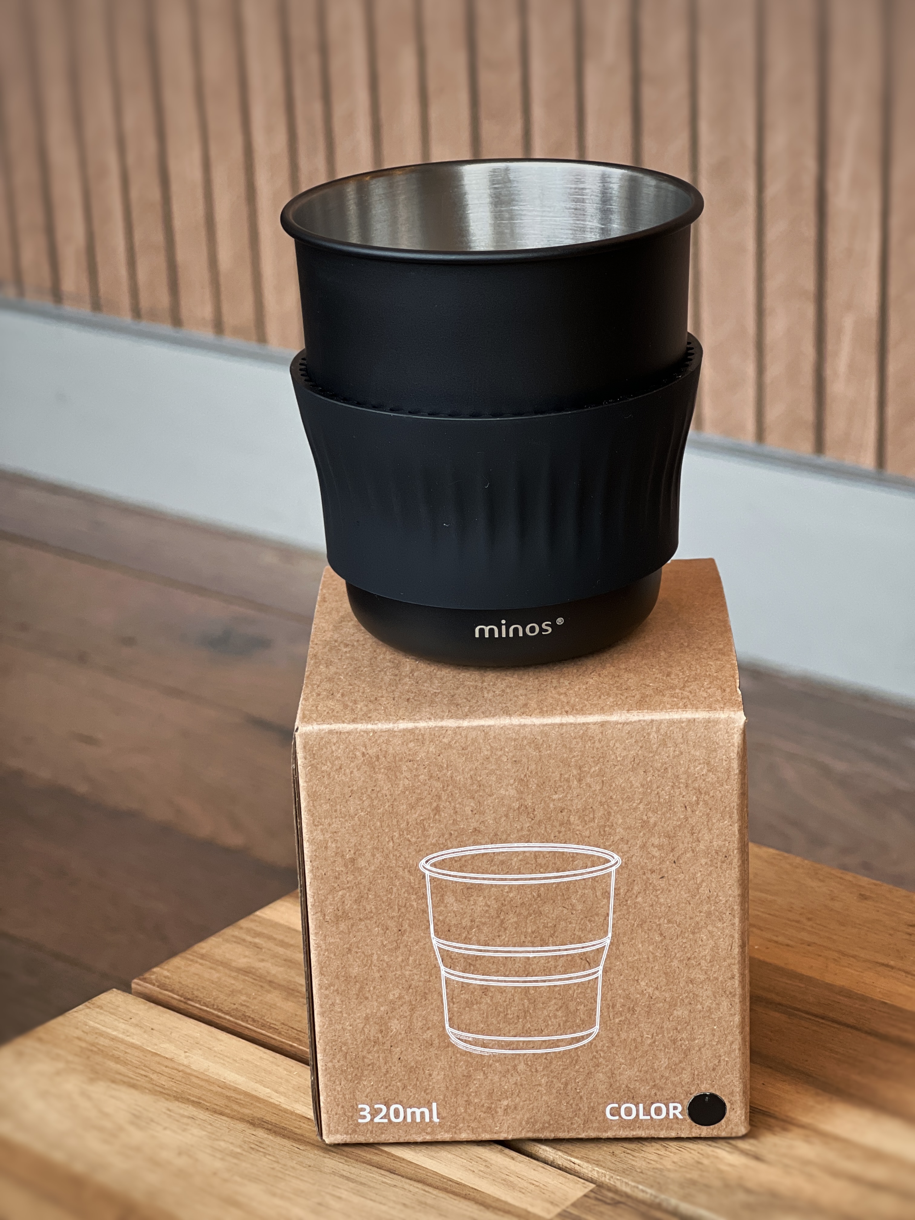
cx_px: 458
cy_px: 610
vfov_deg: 25.3
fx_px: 2714
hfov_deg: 19.1
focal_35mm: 77
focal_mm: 9
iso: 160
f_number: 2.8
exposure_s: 1/121
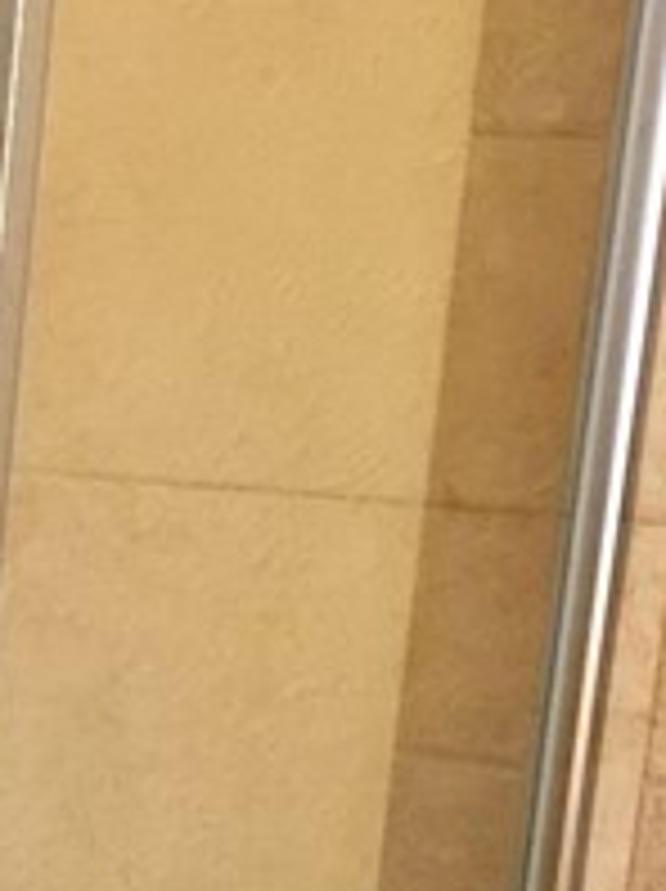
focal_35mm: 150
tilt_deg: -14.6
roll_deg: -2.4
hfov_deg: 9.4
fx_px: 3856
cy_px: 1314
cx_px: -554
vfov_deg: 12.6
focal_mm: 4.15
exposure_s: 1/15
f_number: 2.2
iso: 64
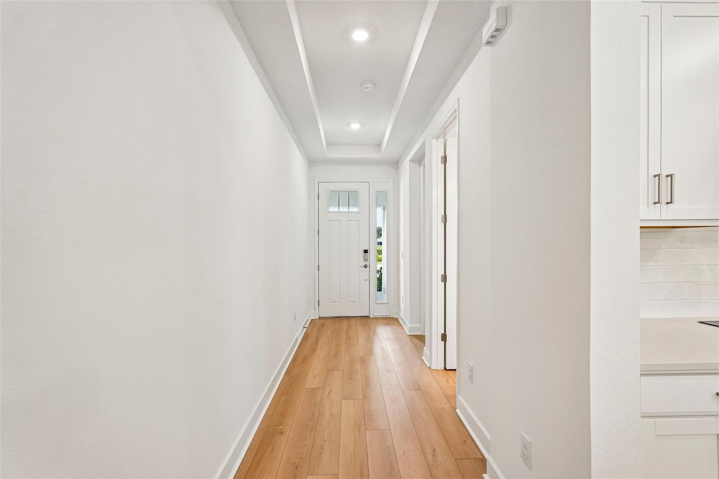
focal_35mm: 16
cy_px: 240
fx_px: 319
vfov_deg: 73.7
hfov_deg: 96.7
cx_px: 360
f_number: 8
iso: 400
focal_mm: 16
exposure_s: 1/40
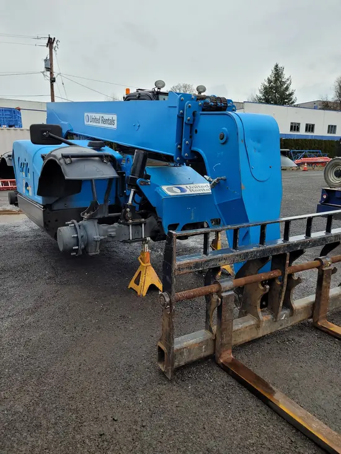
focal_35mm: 26
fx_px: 341
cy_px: 227
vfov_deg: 67.3
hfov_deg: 53.1
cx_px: 170
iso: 40
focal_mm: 5.4
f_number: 1.8
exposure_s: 1/292
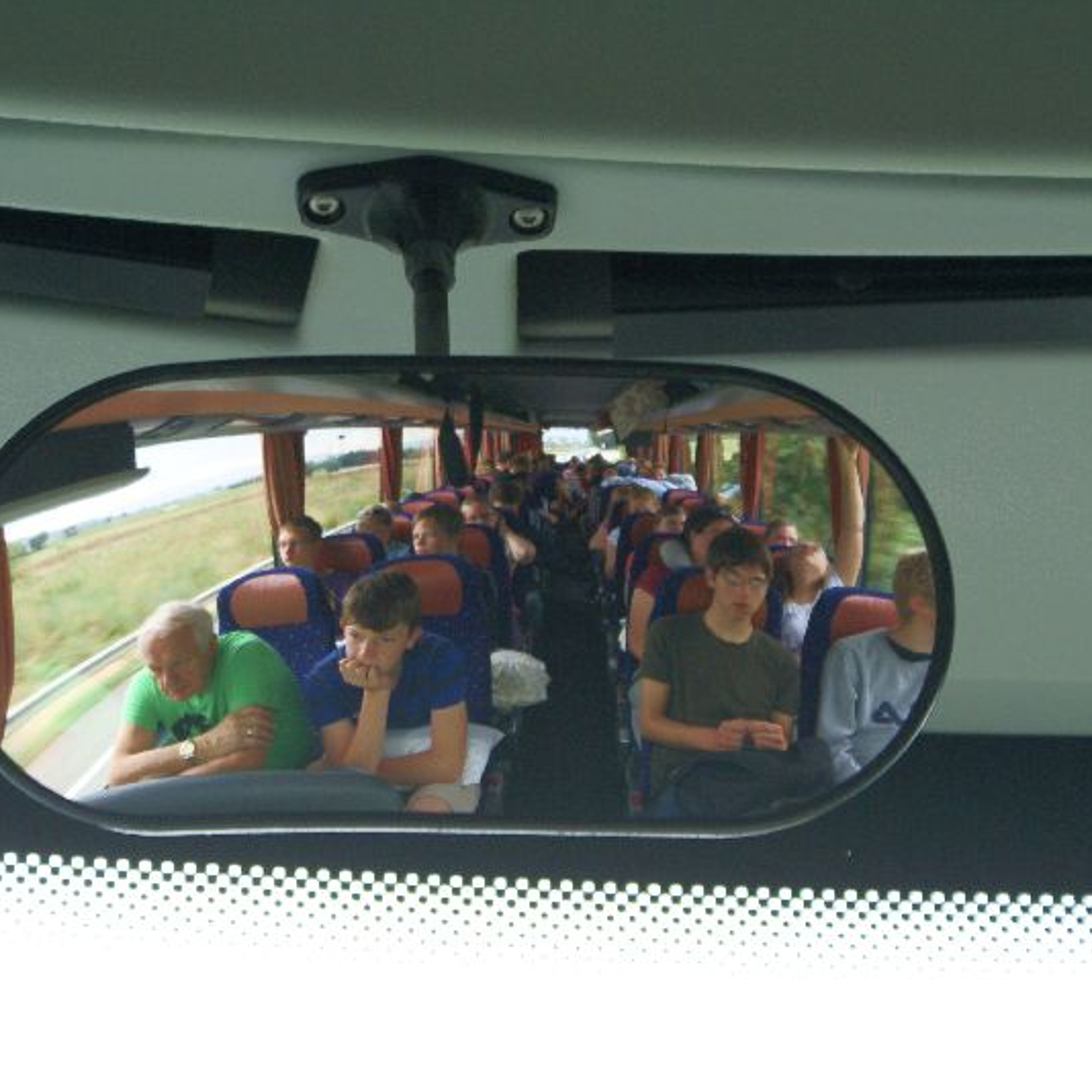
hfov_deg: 13.0
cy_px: 546
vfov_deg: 13.0
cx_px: 519
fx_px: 4783
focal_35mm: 134
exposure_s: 1/40
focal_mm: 70
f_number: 7.1
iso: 400
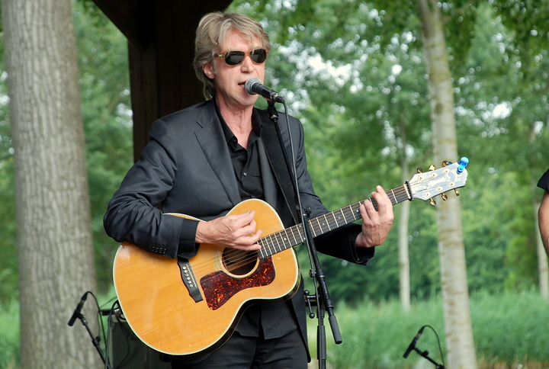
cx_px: 274
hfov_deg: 13.0
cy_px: 184
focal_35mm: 158
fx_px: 2408
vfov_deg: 8.8
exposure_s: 1/125
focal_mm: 105
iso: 320
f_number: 5.6
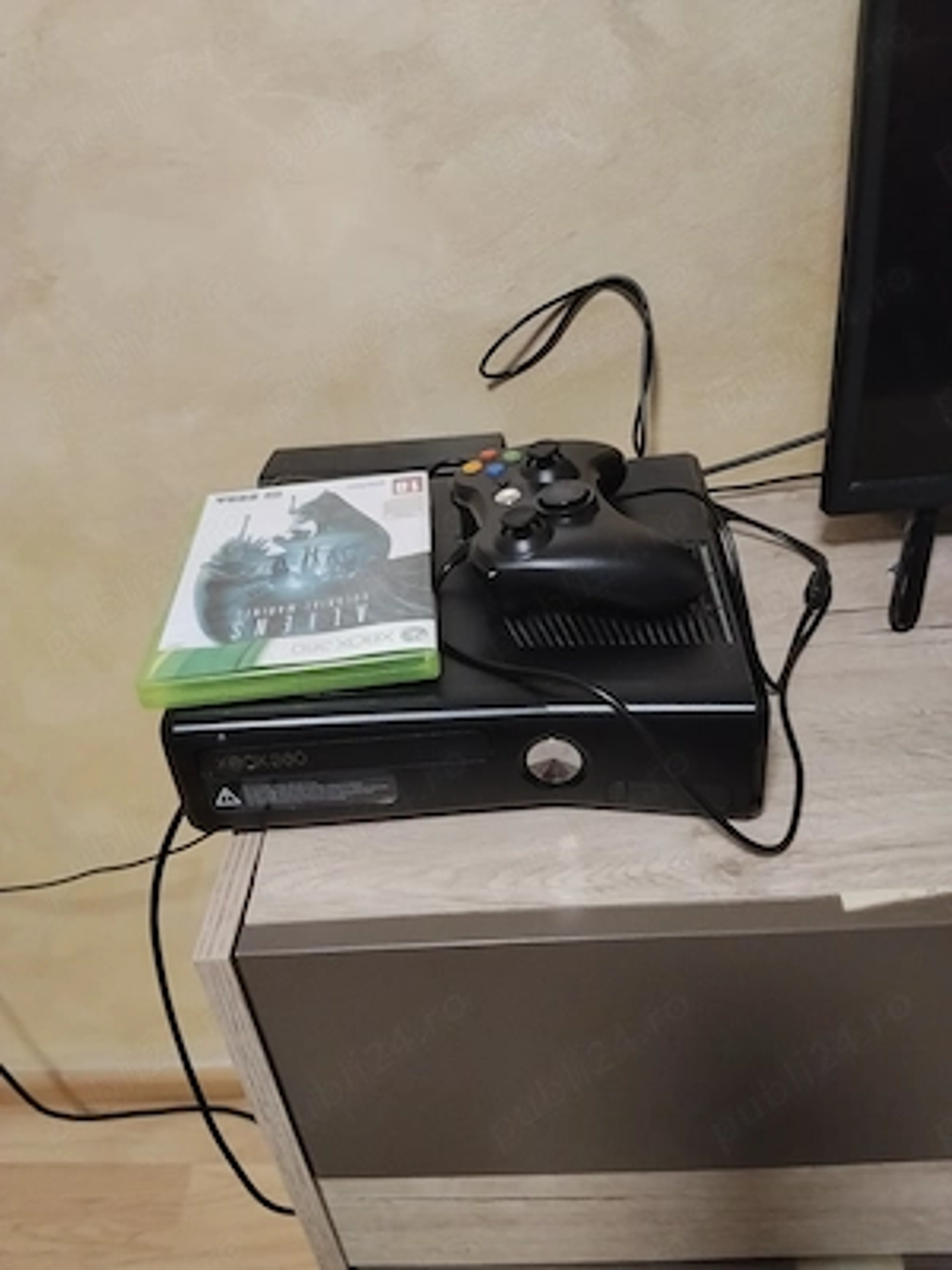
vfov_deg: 61.7
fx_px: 1063
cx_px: 476
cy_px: 635
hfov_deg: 48.2
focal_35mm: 29
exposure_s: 1/25
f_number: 1.8
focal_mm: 3.96
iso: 640
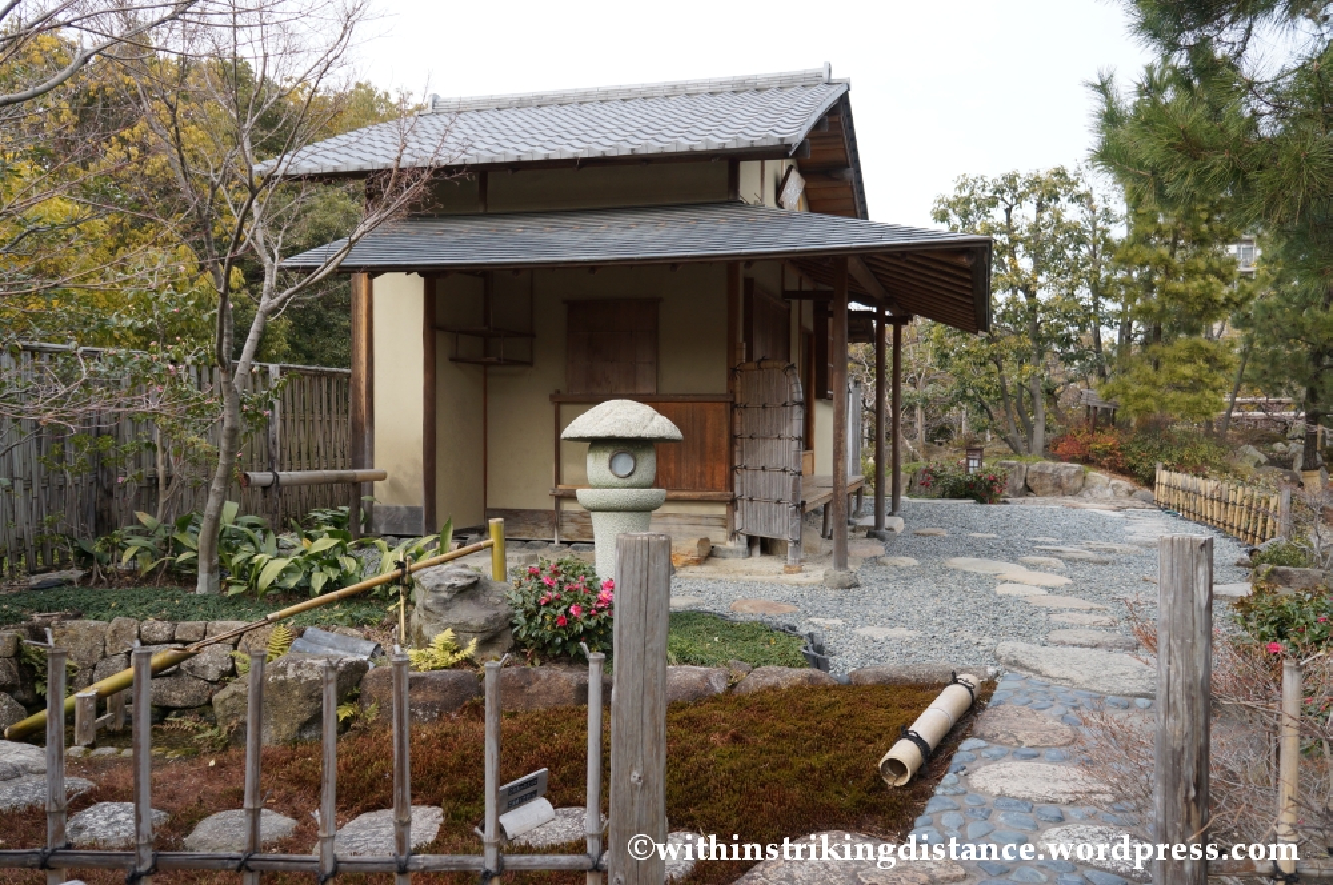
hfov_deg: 62.0
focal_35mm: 30
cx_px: 666
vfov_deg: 43.5
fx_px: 1109
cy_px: 442
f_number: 5.6
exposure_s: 1/320
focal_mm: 20
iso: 200
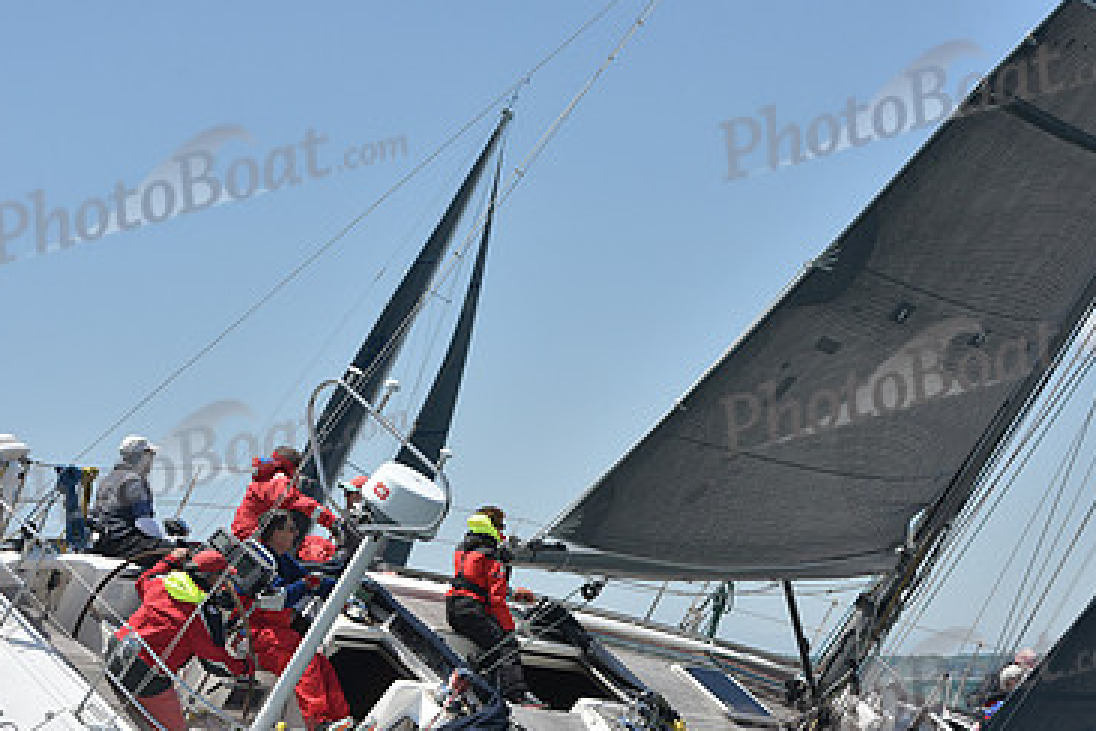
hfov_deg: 18.4
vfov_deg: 12.3
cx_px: 566
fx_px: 3379
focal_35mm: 111
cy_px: 577
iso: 250
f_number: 8
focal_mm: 70
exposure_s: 1/1250
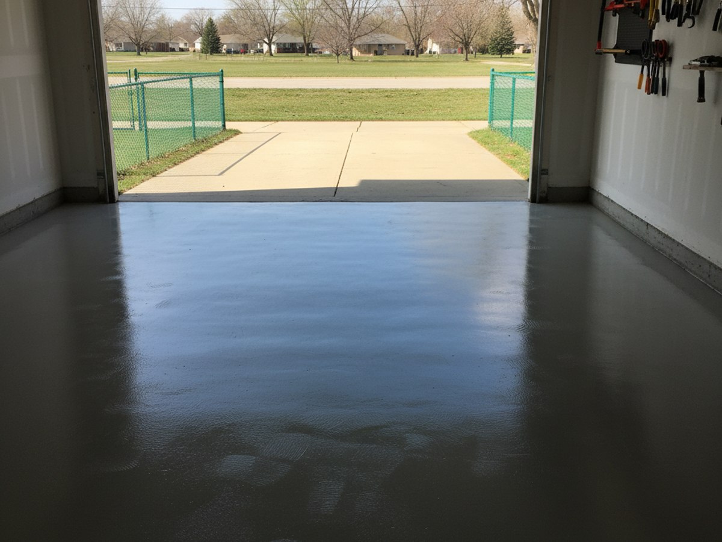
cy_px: 271
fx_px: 542
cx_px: 361
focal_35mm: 26
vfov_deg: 53.1
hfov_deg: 67.3
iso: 113
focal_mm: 5.7
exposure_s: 1/1260
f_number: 1.6
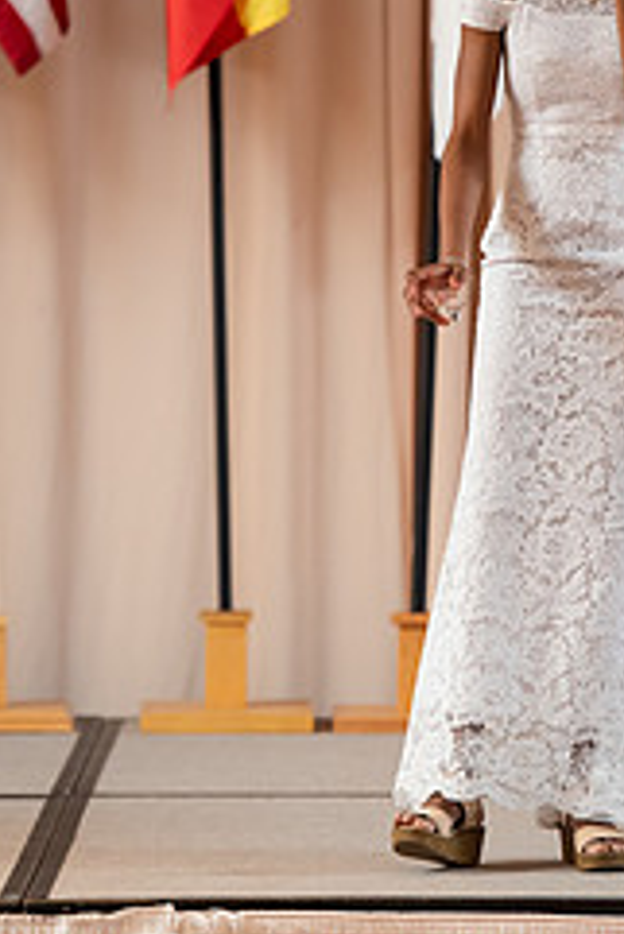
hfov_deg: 4.5
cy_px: 341
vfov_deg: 6.7
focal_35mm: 308
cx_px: 546
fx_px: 7996
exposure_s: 1/200
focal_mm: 165
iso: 2000
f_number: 3.2
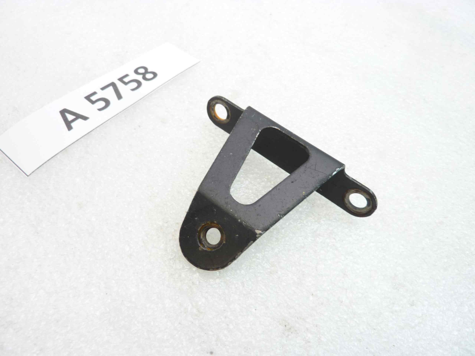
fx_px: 343
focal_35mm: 25
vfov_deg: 54.9
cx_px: 238
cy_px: 178
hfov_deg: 69.4
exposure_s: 1/15
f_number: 3.3
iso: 80
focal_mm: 4.1
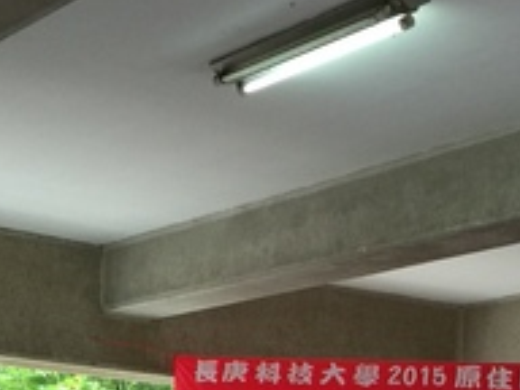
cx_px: 385
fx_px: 1592
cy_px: 684
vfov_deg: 12.8
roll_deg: -1.4
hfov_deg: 18.4
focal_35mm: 106
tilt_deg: -3.4
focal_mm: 4.15
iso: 32
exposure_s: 1/30
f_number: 2.2
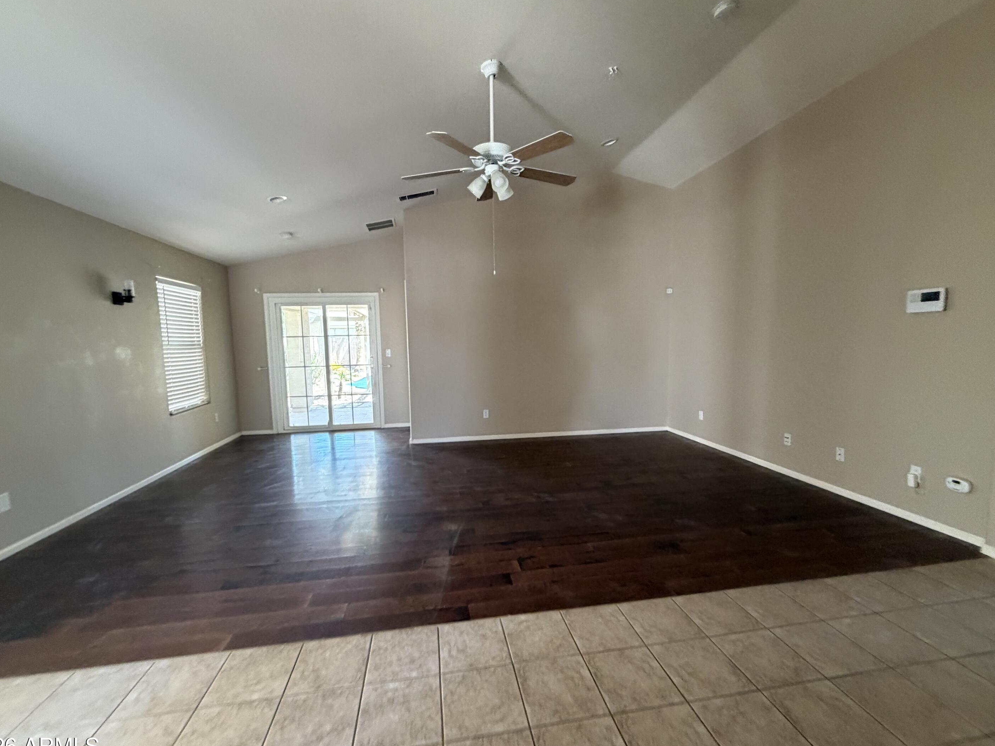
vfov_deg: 81.7
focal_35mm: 15
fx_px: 431
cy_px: 383
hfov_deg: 98.2
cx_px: 498
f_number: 2.2
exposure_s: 1/60
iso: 400
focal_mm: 2.22
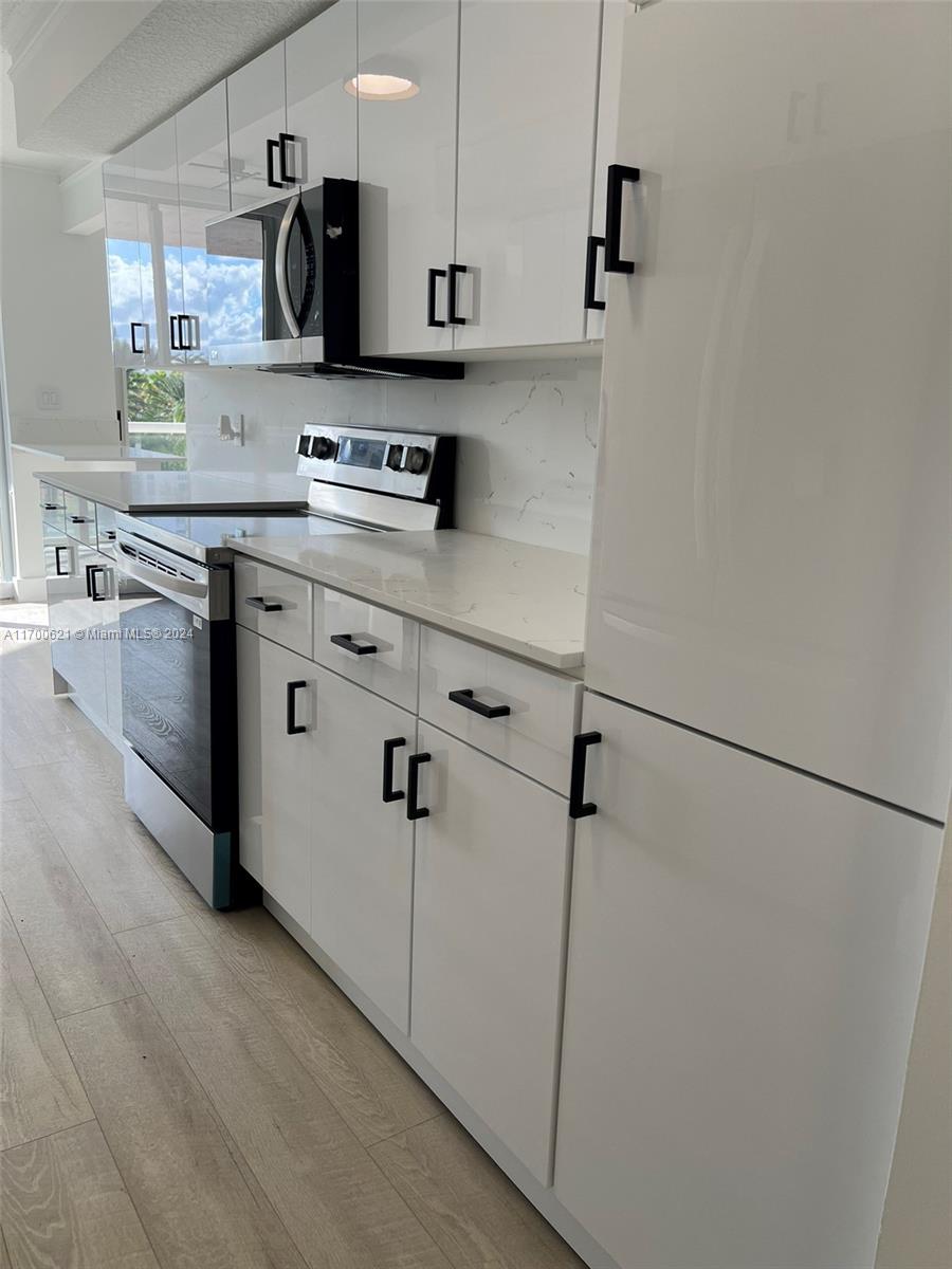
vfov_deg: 67.3
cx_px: 476
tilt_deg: -12.0
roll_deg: -2.0
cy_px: 634
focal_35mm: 26
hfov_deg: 53.1
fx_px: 953
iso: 40
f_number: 1.5
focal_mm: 5.7
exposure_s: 1/225
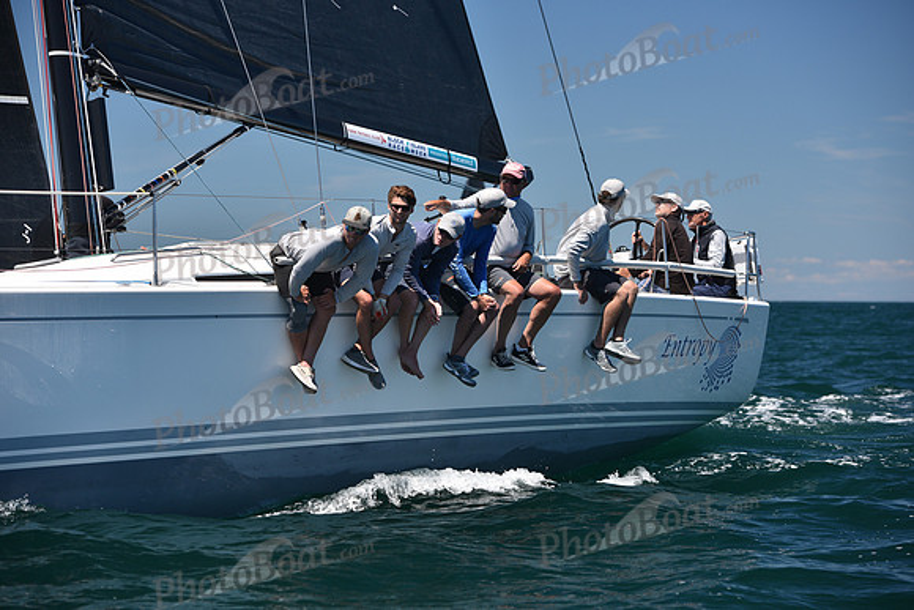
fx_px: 2946
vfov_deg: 11.8
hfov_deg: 17.6
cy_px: 305
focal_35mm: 116
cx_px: 457
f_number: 4.5
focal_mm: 116
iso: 250
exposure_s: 1/800
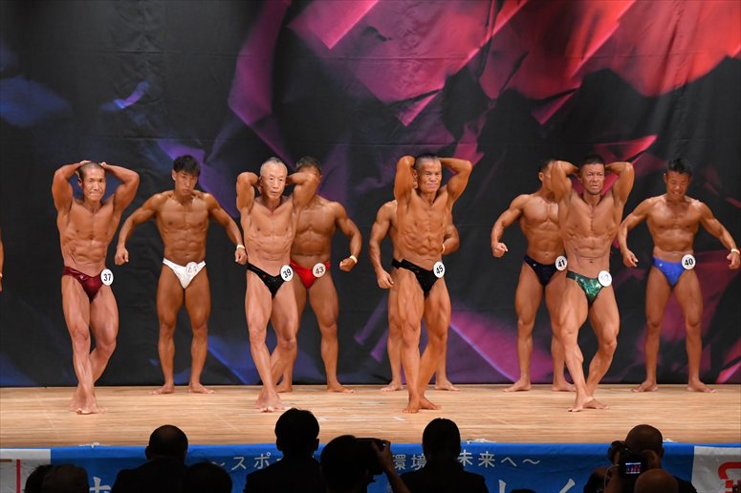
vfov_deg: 7.9
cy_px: 246
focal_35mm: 174
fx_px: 3580
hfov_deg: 11.8
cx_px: 370
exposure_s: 1/400
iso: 5000
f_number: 5.6
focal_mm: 116
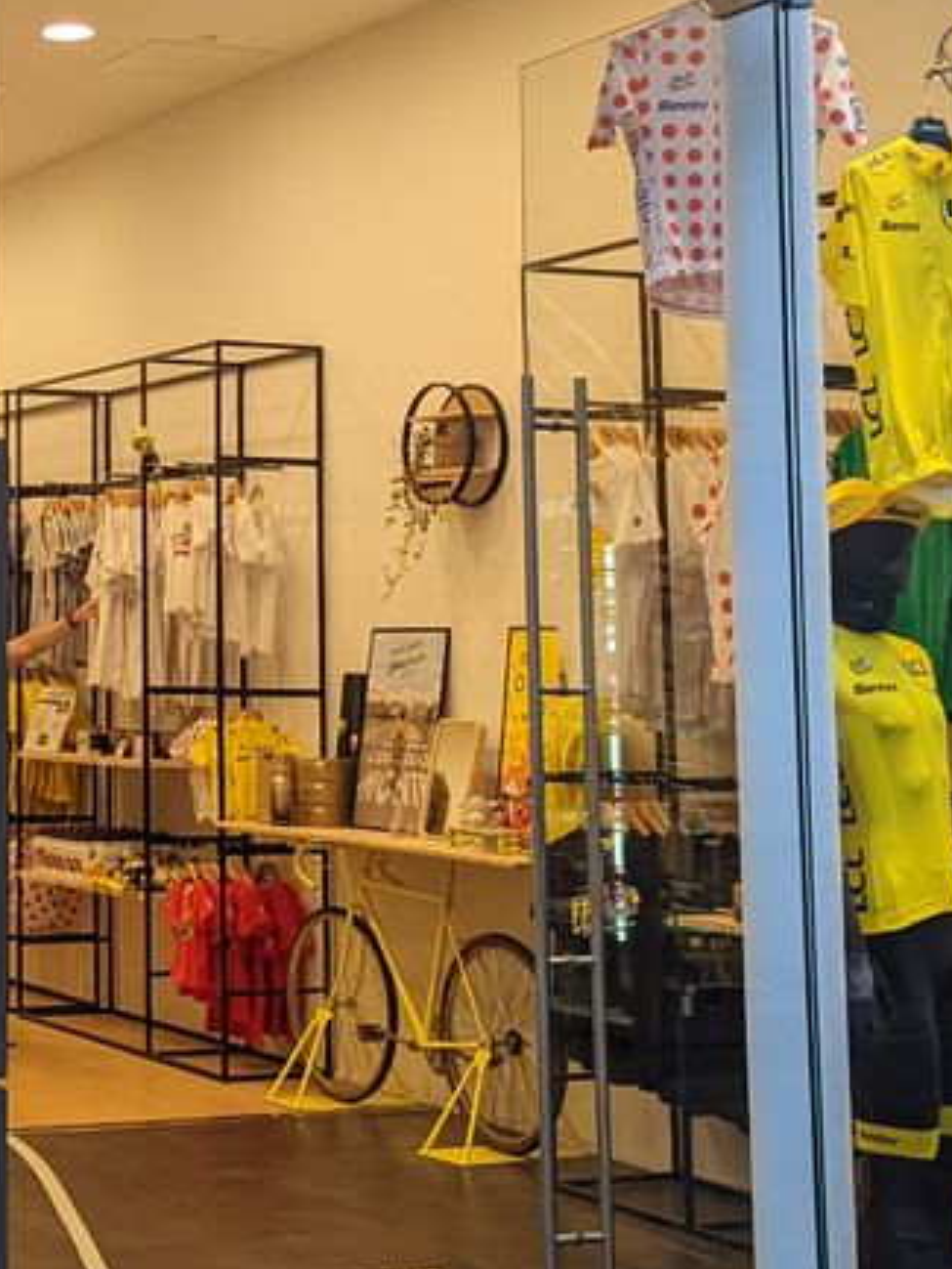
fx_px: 2602
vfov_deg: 27.2
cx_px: -88
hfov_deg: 19.8
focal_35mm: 71
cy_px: 393
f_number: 1.85
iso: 608
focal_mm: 6.81
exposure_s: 1/1272
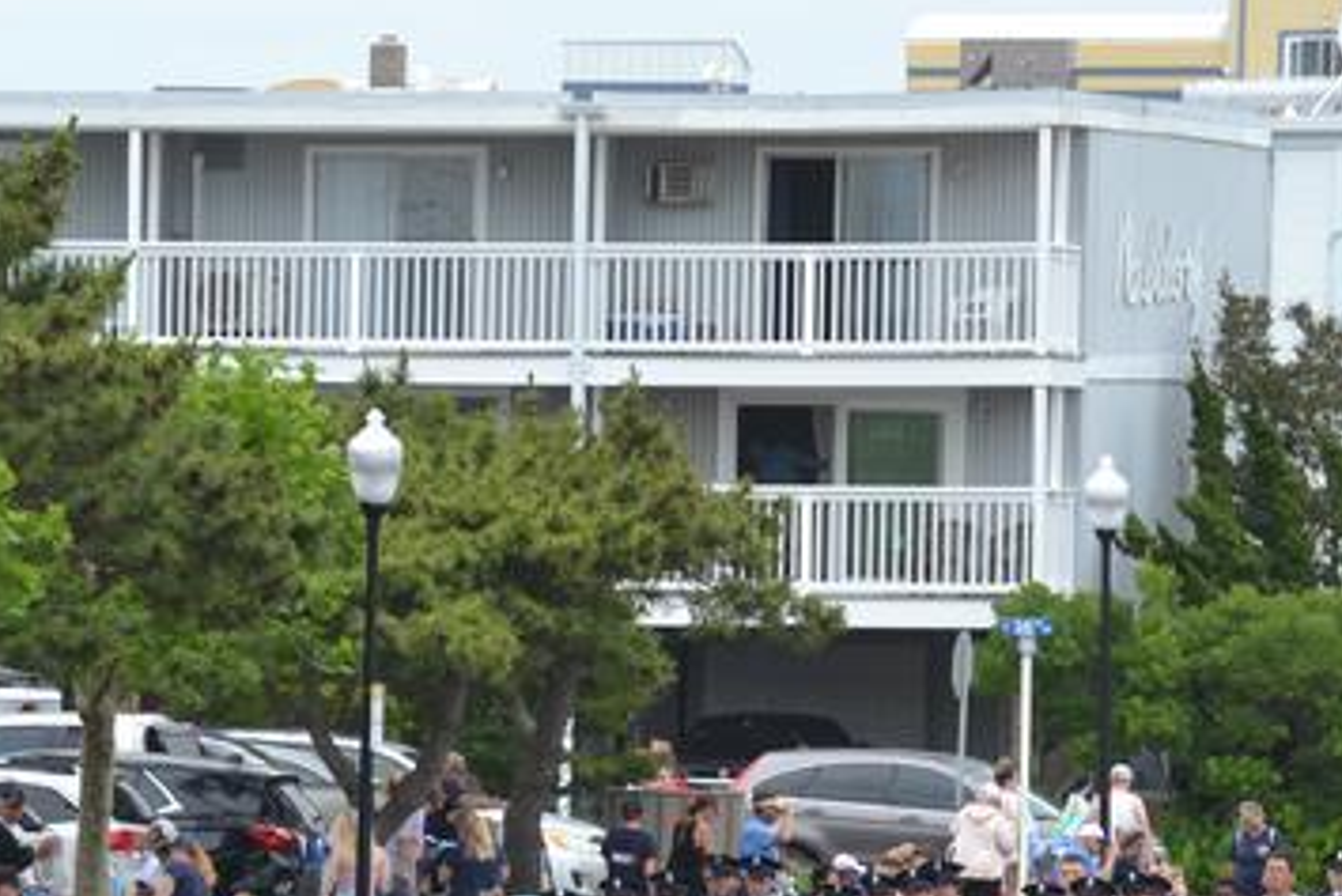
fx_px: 13702
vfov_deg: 3.7
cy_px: 898
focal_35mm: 367
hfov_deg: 5.6
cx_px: -280
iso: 250
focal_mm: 85
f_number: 5.6
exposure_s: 1/500
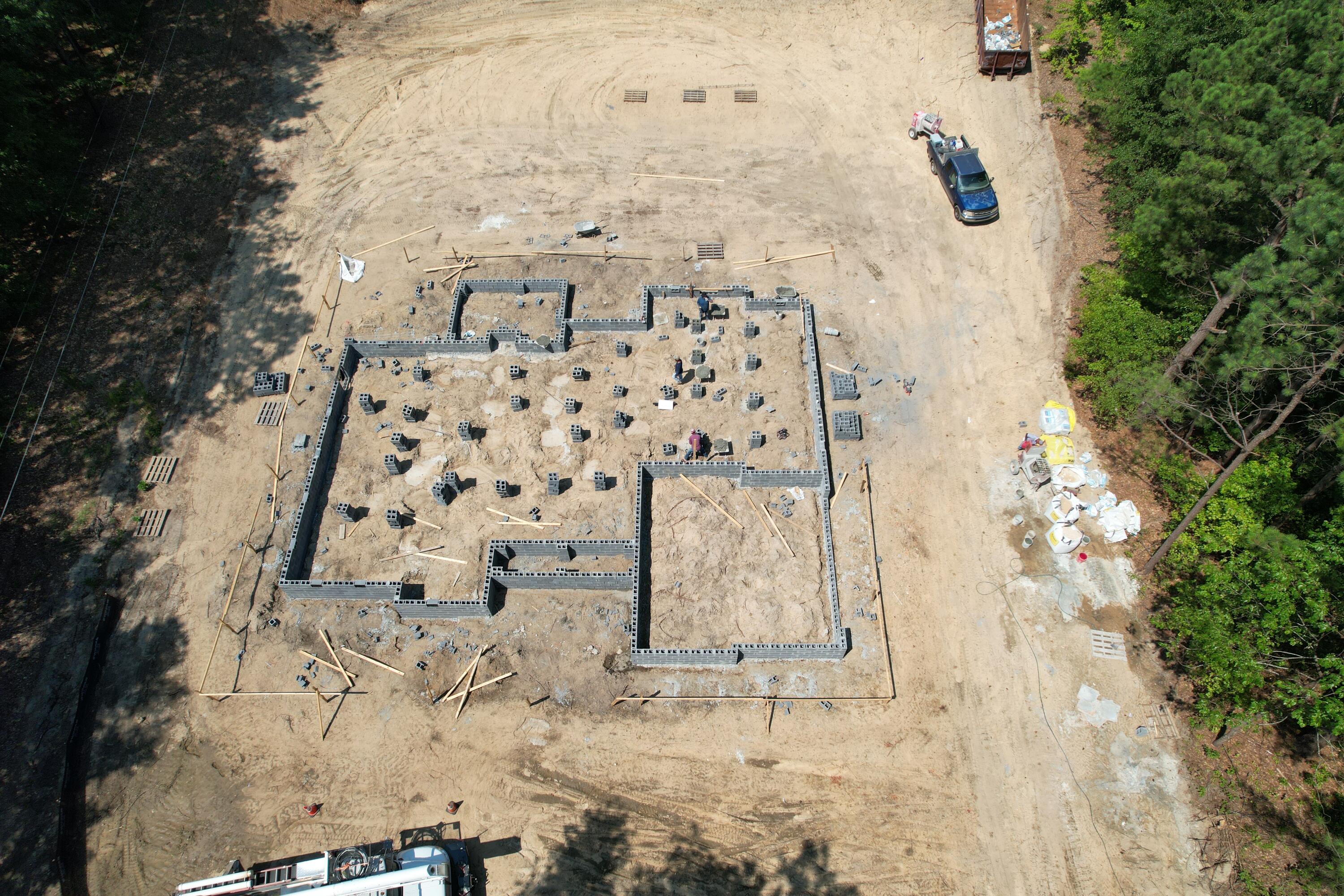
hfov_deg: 78.6
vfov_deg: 57.2
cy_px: 448
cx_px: 672
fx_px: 821
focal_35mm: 22
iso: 100
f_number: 2.8
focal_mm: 8.38
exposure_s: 1/2500
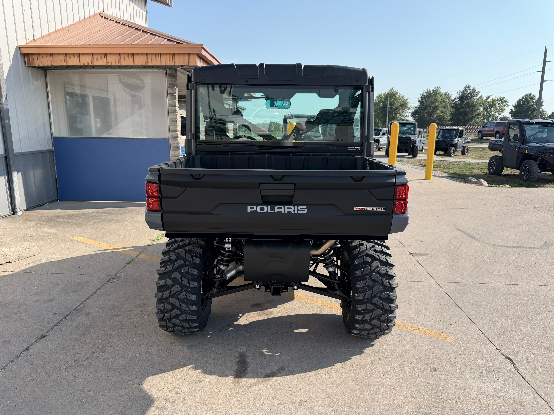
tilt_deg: -8.0
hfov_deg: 71.6
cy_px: 208
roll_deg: -0.3
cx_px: 277
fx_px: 384
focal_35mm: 24
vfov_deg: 56.8
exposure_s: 1/3021
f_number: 1.78
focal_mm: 6.76
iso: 100
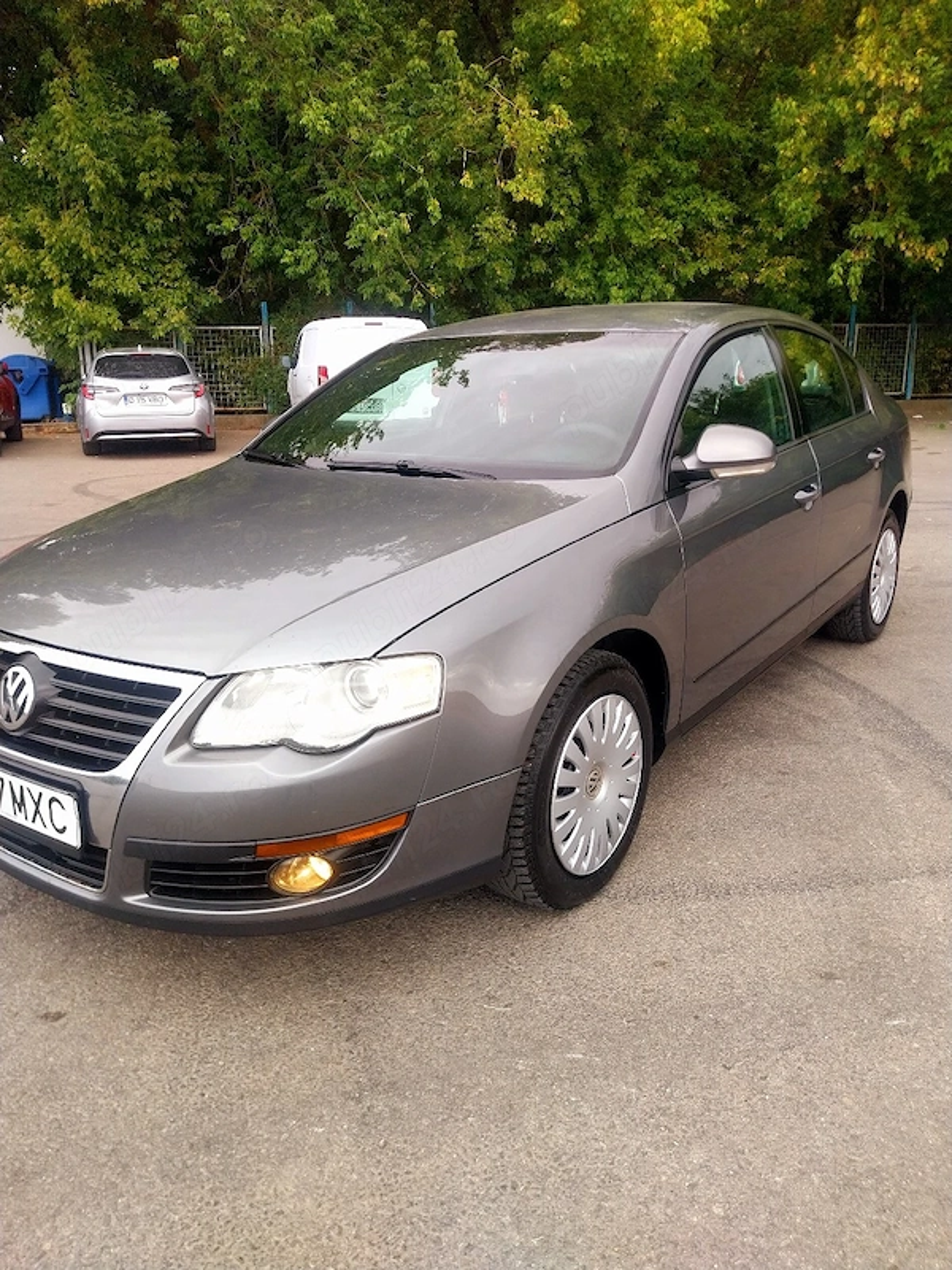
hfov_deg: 53.1
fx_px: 953
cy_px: 635
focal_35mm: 26
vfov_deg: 67.3
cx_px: 476
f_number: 1.8
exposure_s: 1/167
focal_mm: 4
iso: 25
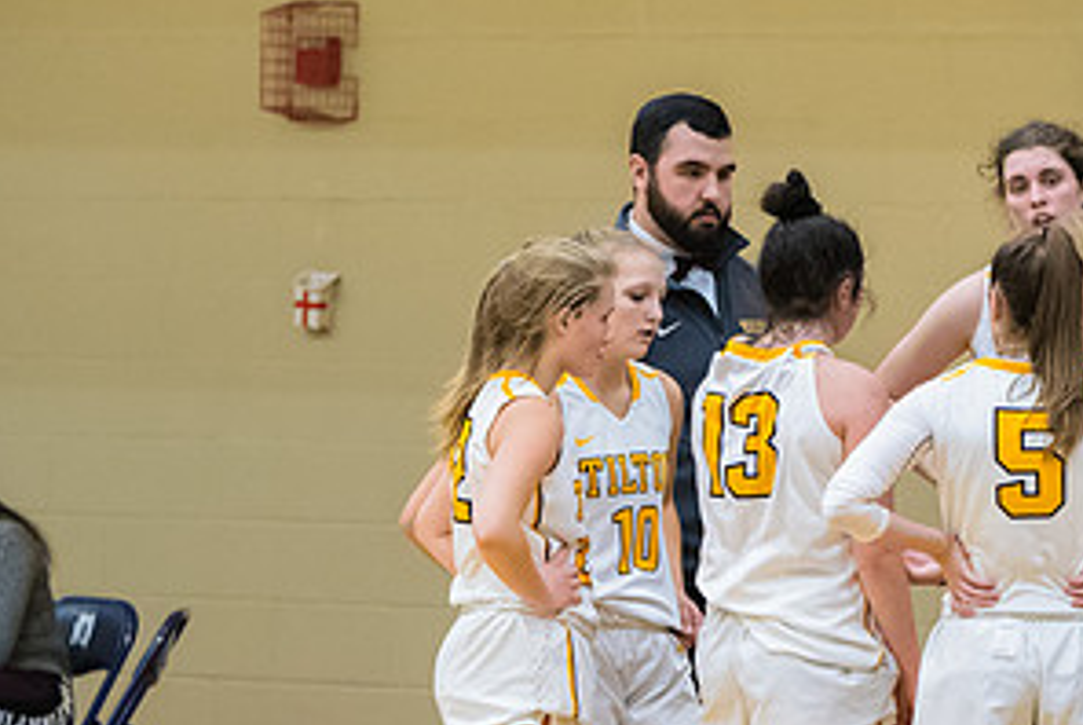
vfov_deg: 3.8
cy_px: 676
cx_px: 1050
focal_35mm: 367
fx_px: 11051
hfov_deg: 5.6
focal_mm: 125
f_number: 2.8
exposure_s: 1/400
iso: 3200
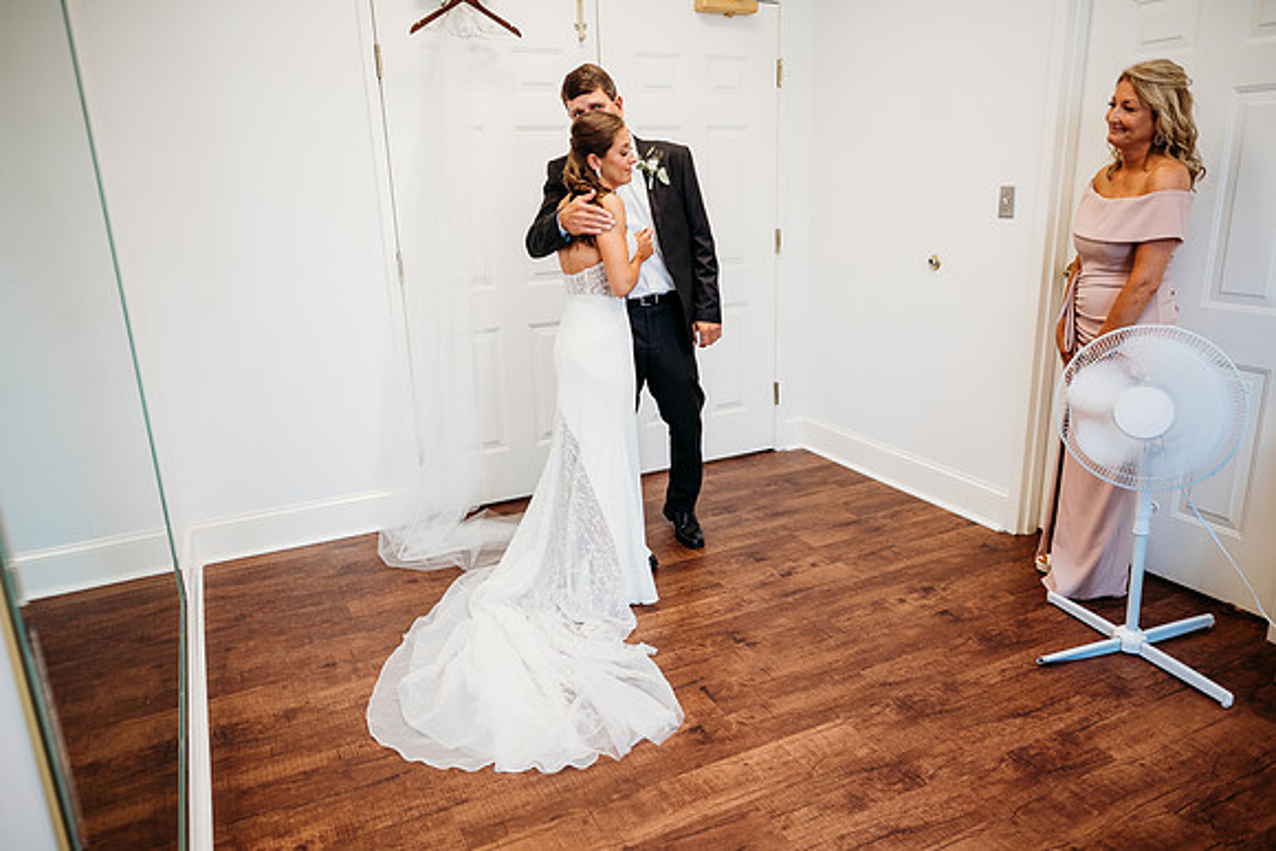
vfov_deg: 53.2
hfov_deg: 73.7
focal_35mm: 24
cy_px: 426
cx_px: 638
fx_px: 851
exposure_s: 1/160
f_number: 2.5
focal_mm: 24
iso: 320
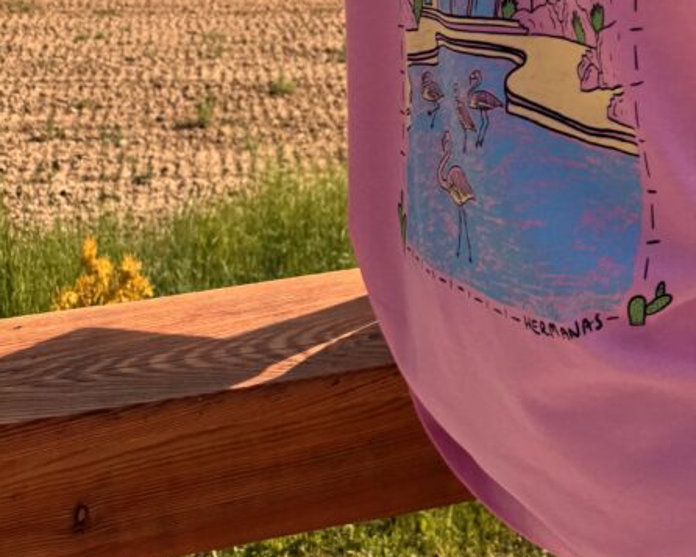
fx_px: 1154
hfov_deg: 32.0
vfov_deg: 23.6
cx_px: 621
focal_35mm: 56
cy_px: -185
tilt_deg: -0.4
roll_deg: +2.4
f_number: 1.78
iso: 80
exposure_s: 1/3096
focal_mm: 6.76
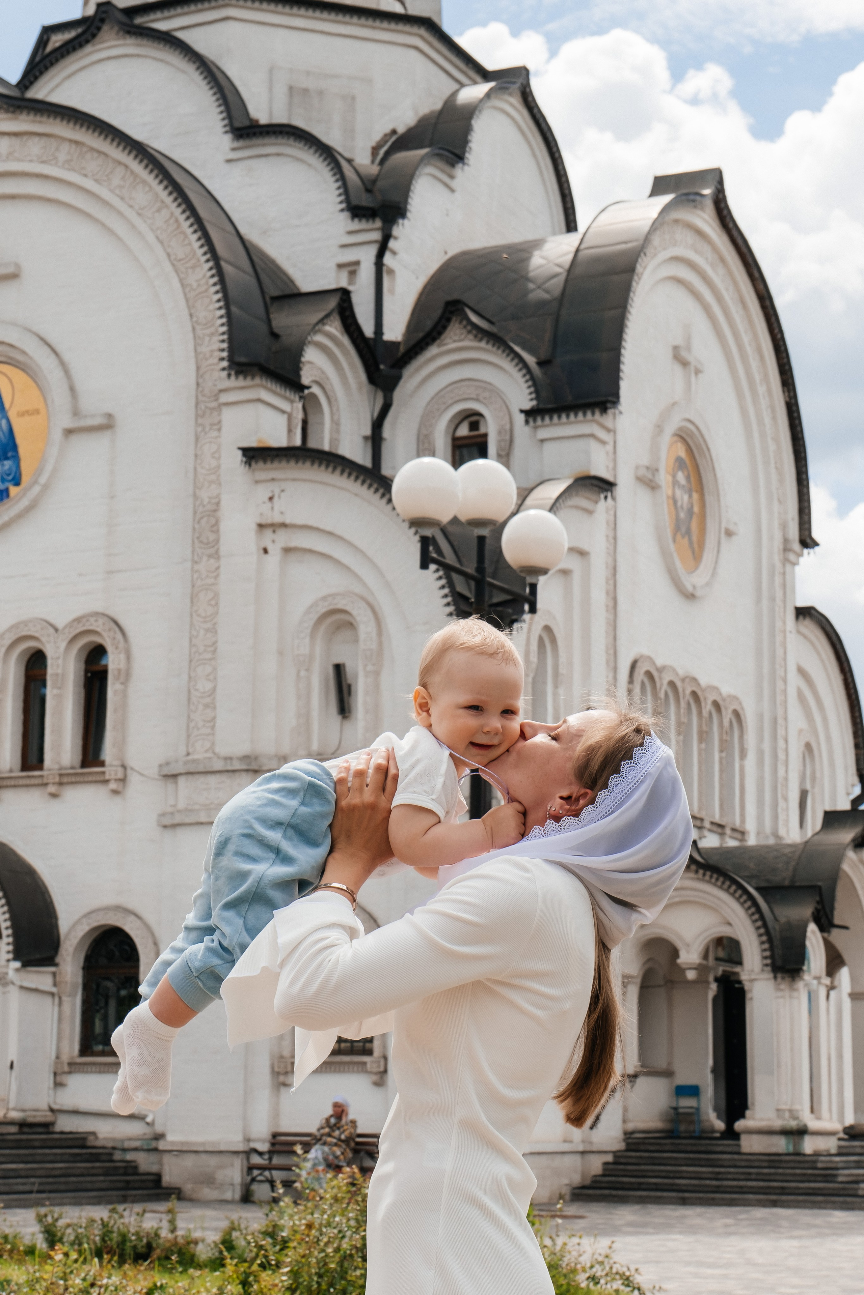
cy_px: 648
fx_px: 2448
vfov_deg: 29.7
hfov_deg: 20.0
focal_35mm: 68
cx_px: 432
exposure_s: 1/500
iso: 200
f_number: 8
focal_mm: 45.1
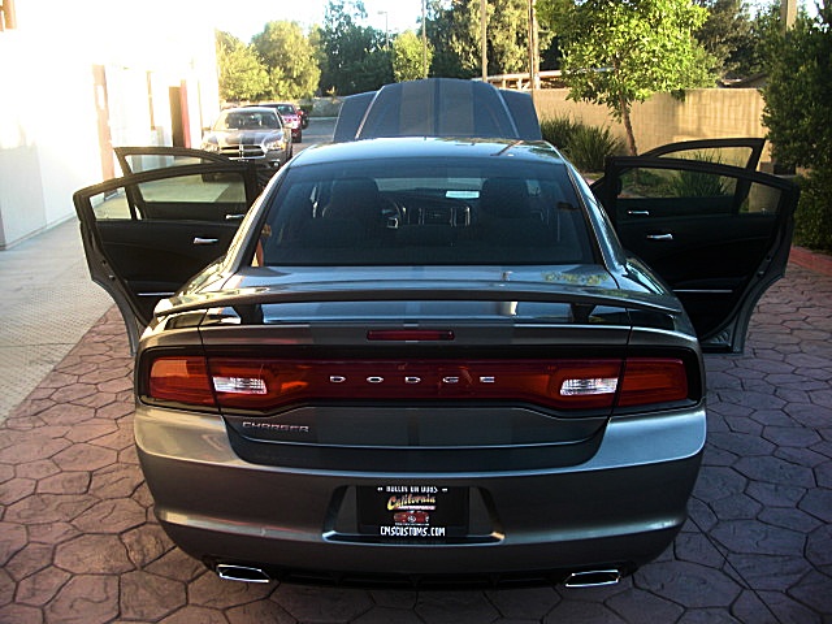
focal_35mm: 36
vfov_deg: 39.7
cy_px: 312
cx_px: 416
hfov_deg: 51.4
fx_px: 865
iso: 50
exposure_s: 1/80
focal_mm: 6.3
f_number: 2.8
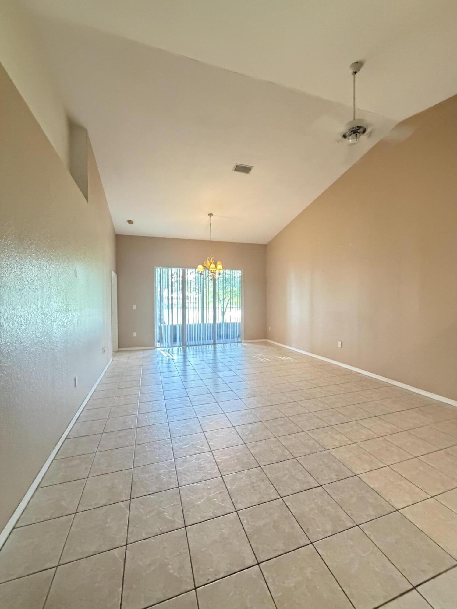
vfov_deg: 102.1
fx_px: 246
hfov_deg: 85.7
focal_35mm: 14
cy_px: 304
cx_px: 228
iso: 1000
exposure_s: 1/40
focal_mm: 2.22
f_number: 2.2
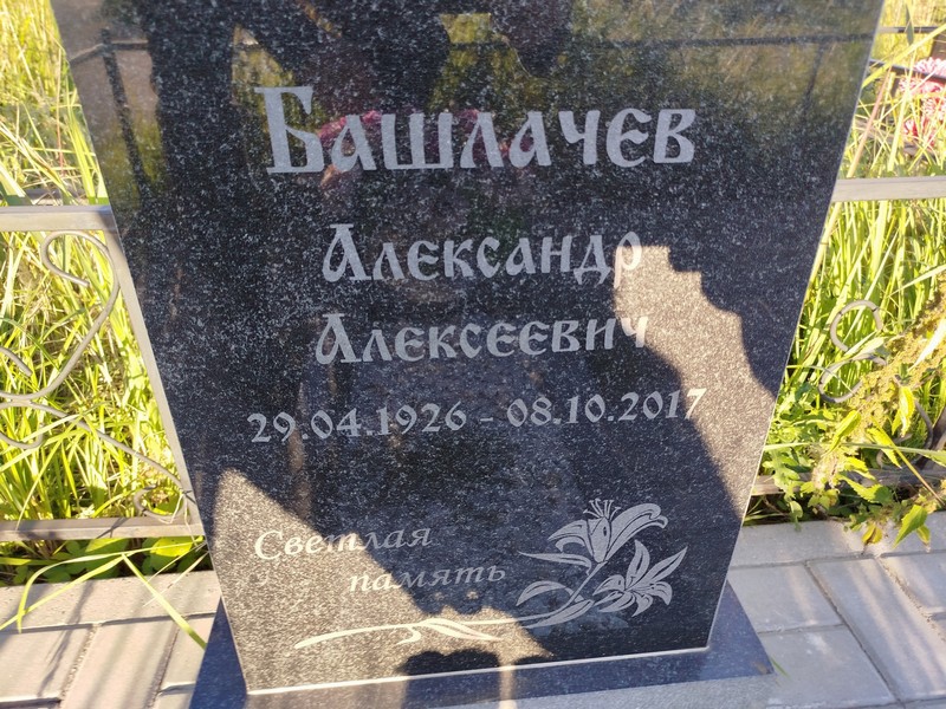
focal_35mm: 24
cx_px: 473
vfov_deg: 56.8
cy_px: 354
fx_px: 656
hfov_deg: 71.6
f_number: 1.7
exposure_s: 1/153
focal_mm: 5.31
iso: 50
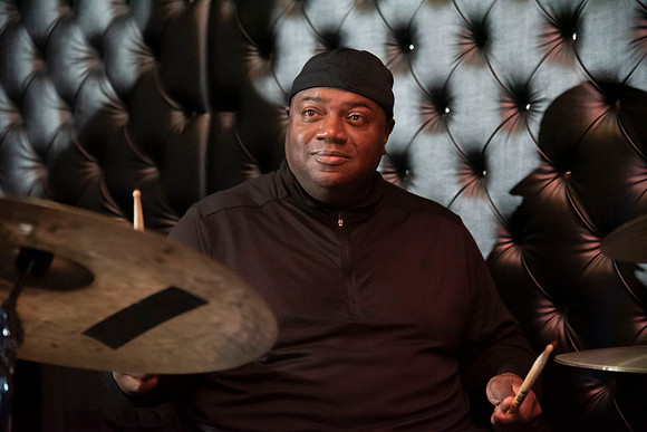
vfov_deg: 14.4
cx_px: 324
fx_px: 1708
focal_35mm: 95
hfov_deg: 21.5
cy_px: 216
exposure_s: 1/200
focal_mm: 95
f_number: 4
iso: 6400
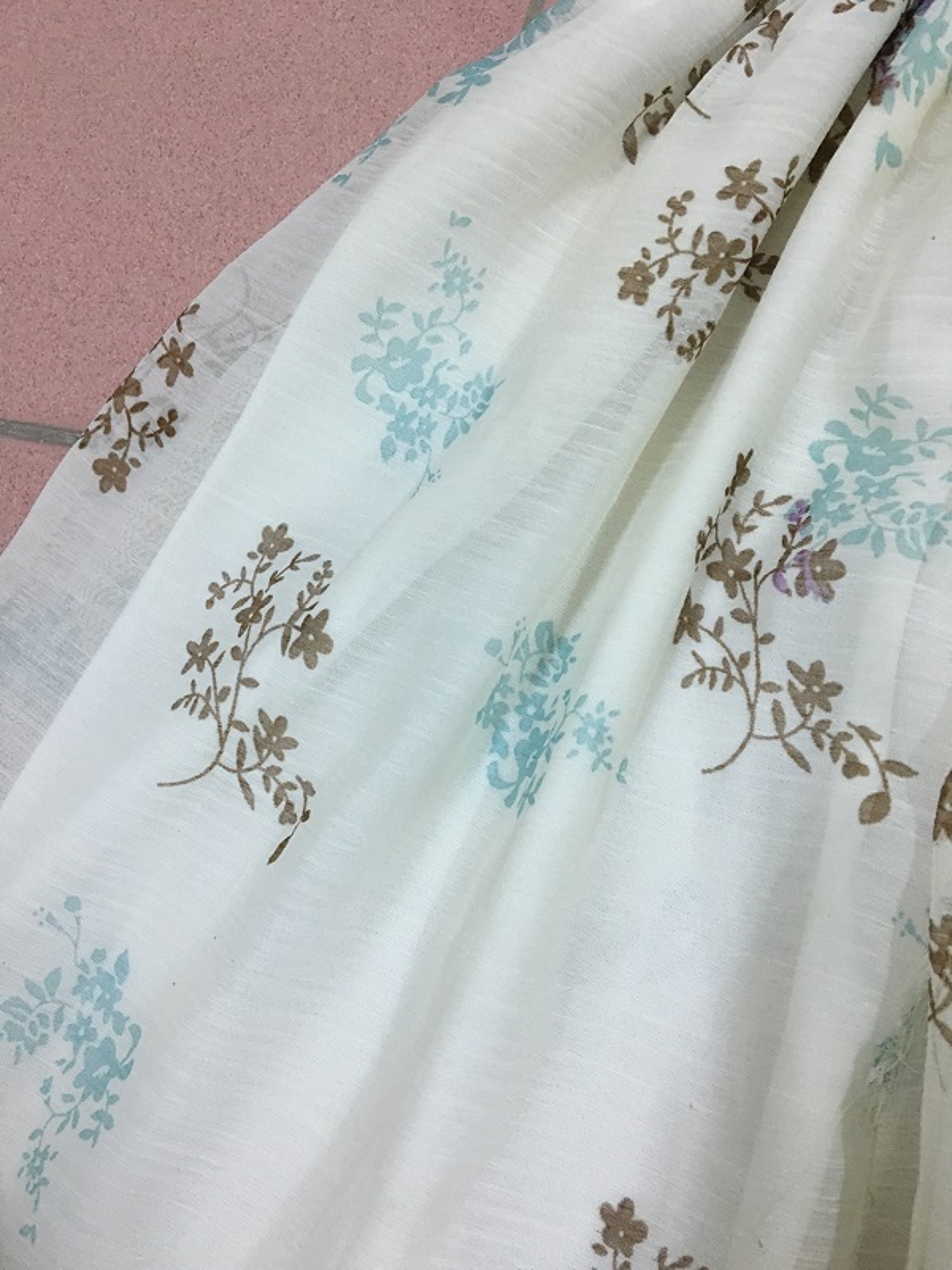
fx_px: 1063
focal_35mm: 29
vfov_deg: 61.7
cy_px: 635
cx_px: 476
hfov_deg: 48.2
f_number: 2.2
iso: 125
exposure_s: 1/33
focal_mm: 4.15
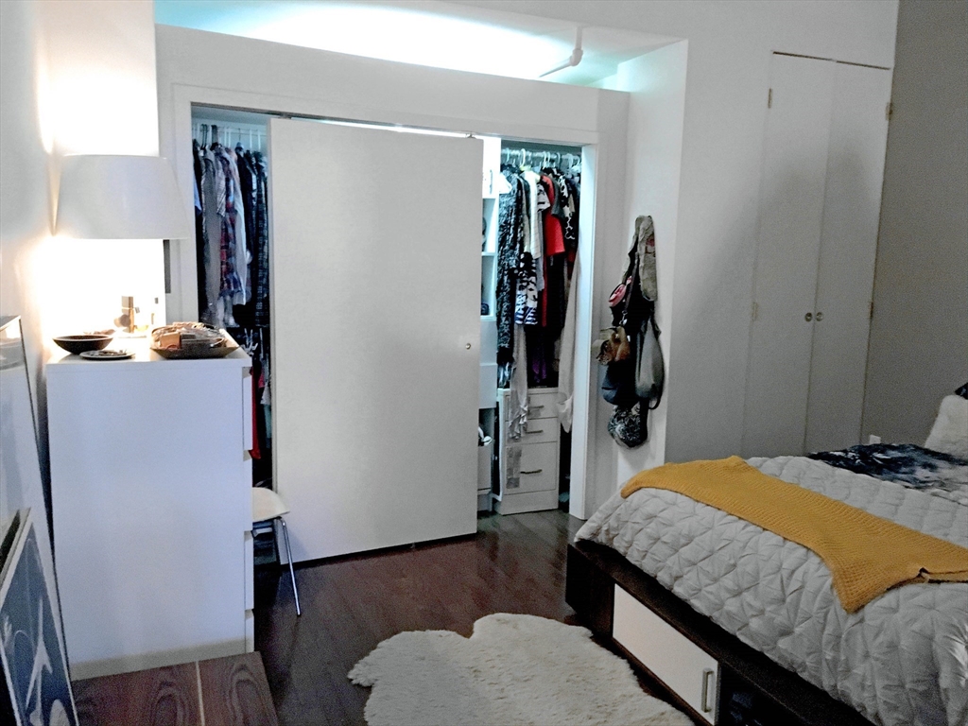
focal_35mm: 29
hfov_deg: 61.7
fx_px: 811
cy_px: 363
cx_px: 484
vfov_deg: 48.2
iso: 320
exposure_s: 1/15
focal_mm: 4.15
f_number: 2.2
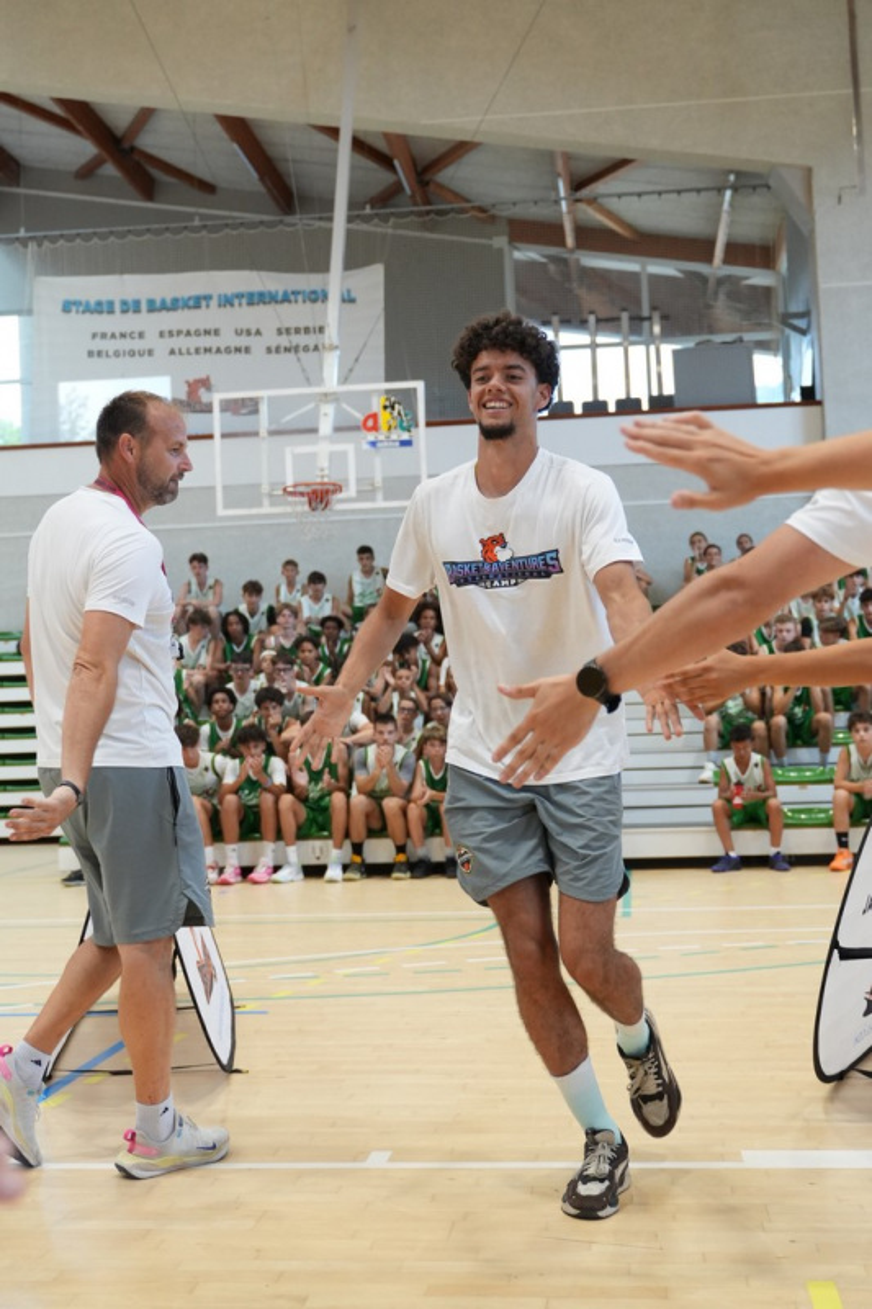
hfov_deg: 31.9
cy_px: 654
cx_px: 436
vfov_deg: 46.4
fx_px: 1527
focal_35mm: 42
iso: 1250
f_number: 2.8
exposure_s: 1/500
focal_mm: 28
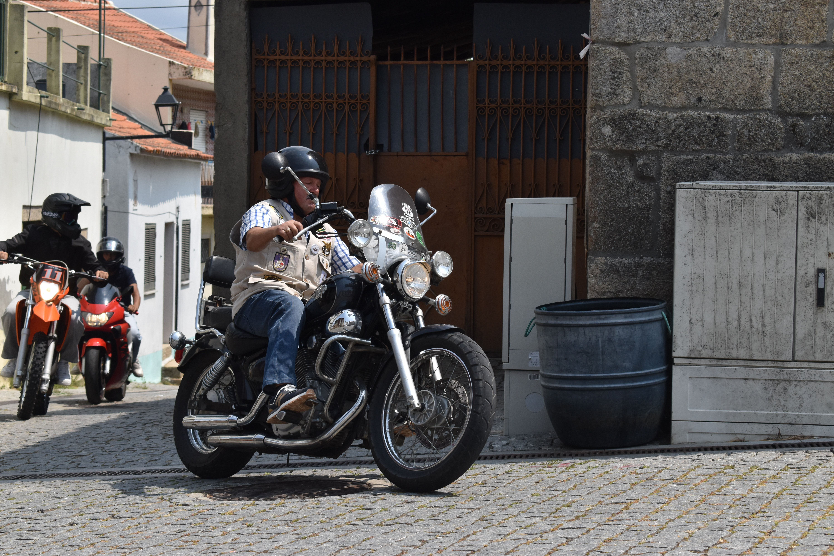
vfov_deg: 16.6
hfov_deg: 24.6
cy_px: 278
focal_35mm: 82
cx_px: 417
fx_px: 1911
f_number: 7.1
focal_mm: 55
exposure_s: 1/2000
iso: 400
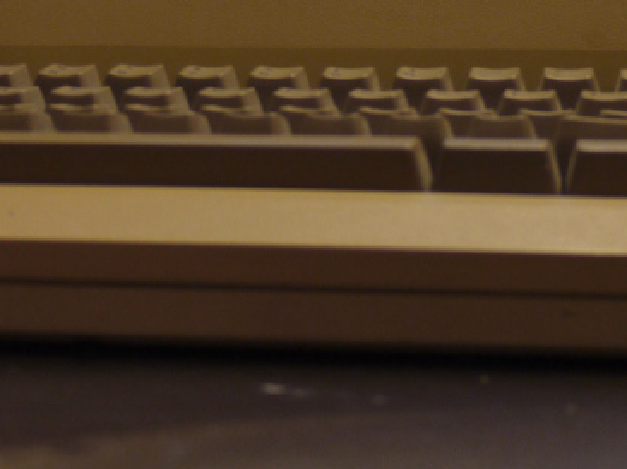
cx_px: 322
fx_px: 1901
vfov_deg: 13.6
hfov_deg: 18.7
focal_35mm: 105
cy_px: -110
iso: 200
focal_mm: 16
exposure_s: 1/30
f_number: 3.7
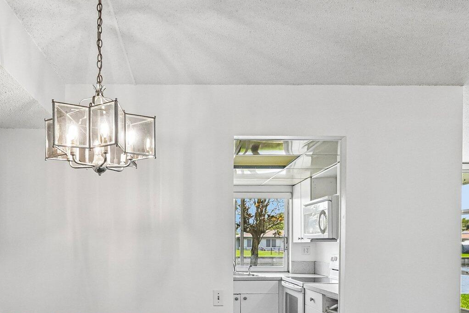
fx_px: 365
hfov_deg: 64.8
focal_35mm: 28
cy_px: 250
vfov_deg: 44.2
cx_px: 184
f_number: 10
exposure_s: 1/320
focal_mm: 14
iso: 3200
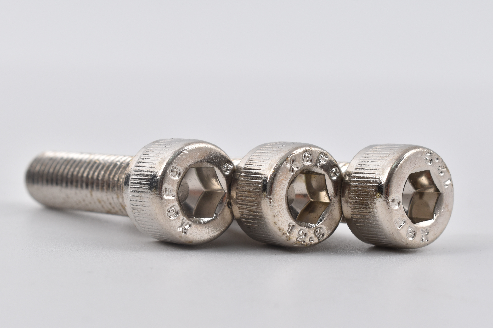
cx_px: 284
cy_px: 187
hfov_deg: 19.2
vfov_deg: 12.8
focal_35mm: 107
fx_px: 1460
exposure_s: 1/60
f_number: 13
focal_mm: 55
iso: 320
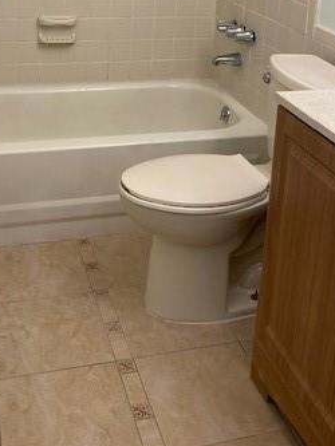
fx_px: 645
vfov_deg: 36.0
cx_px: 151
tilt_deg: -13.4
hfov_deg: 29.1
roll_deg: -3.2
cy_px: 50
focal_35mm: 50
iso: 100
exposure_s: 1/120
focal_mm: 4.25
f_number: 1.8
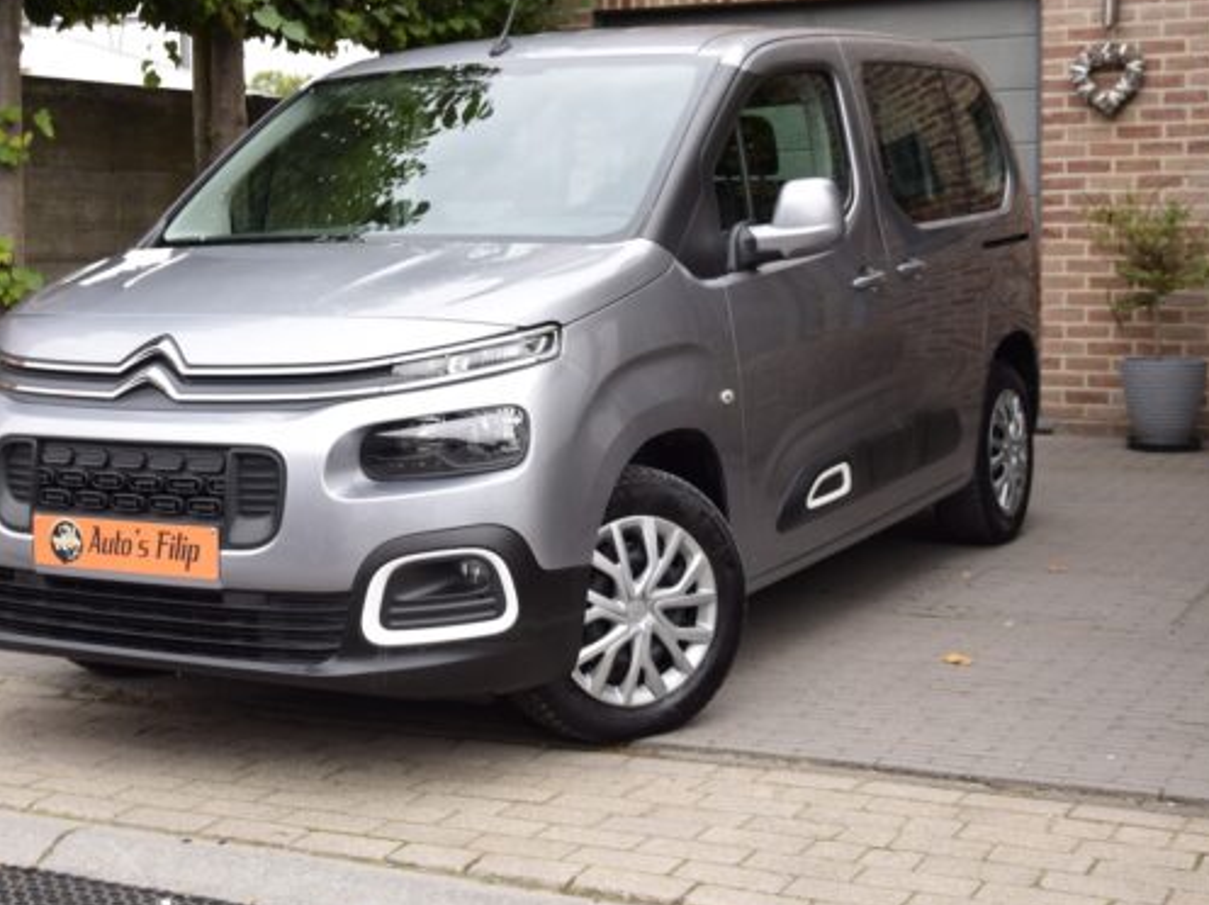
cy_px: 311
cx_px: 465
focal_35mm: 58
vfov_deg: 25.1
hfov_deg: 33.1
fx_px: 2024
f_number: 4.5
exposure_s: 1/80
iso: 400
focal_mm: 26
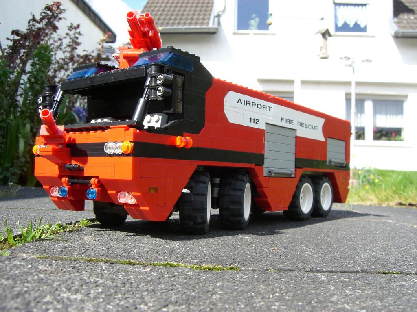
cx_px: 208
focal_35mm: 38
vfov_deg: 37.7
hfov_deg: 49.0
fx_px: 458
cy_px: 156
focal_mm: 6.2
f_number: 4.3
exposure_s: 1/200
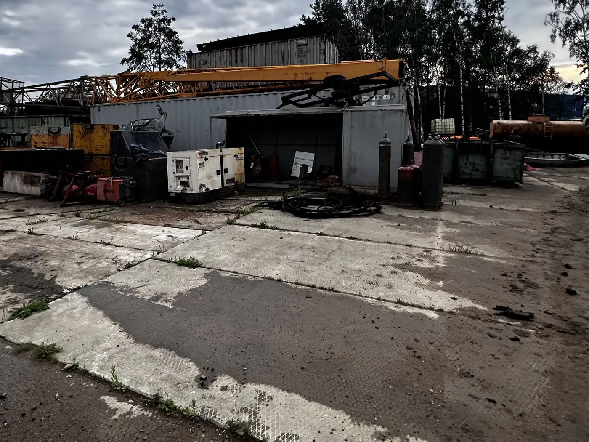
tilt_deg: -4.3
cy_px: 162
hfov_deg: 70.2
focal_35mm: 24
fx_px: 408
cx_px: 212
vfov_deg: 56.1
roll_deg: +0.2
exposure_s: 1/99
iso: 320
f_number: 2.2
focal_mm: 2.22
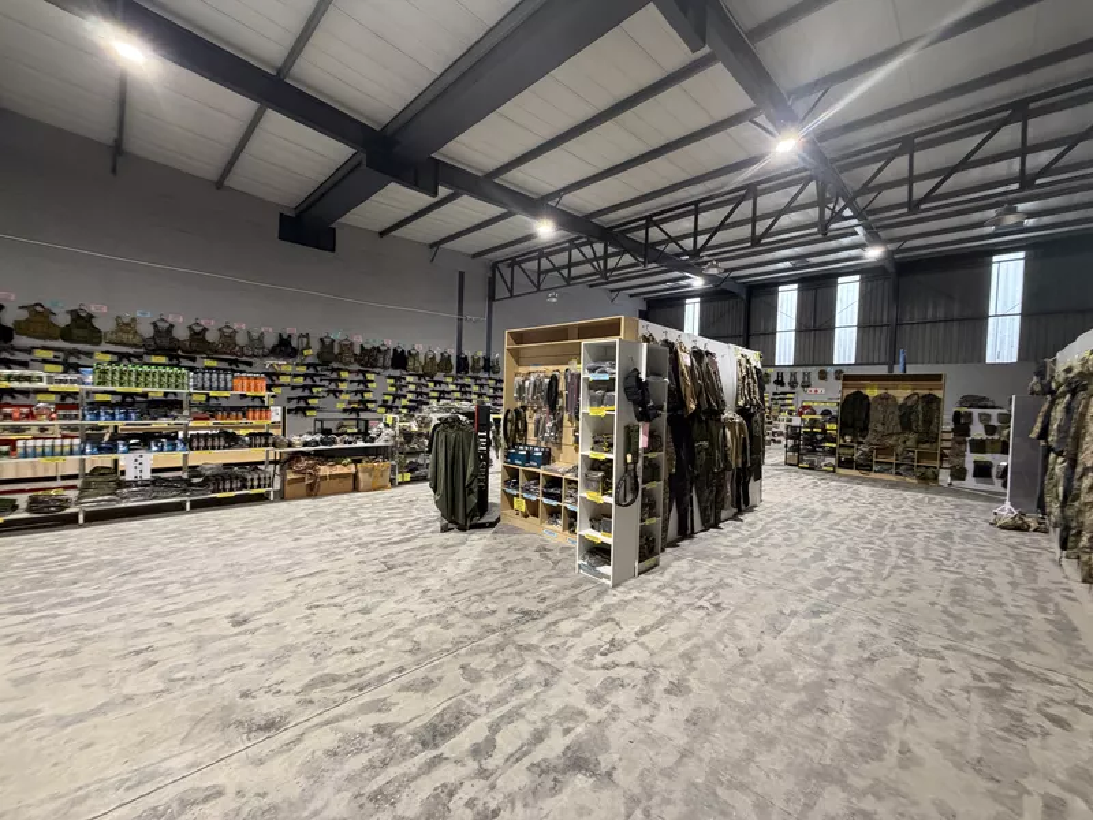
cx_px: 546
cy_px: 410
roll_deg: -3.3
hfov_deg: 102.1
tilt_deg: -0.5
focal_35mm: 14
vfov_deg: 85.7
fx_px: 442
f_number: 2.2
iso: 250
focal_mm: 2.22
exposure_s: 1/50
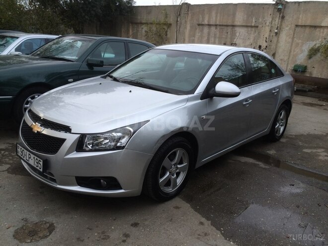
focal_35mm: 29
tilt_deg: -17.4
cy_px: 123
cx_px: 164
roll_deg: -3.9
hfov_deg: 61.7
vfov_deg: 48.2
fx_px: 275
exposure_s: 1/50
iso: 32
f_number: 2.2
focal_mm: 4.15
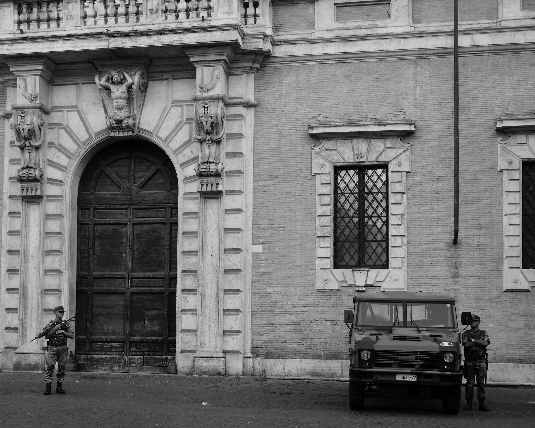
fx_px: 808
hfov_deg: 36.6
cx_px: 247
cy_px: 218
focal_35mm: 51
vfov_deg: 29.7
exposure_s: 1/60
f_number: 3.5
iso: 250
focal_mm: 24
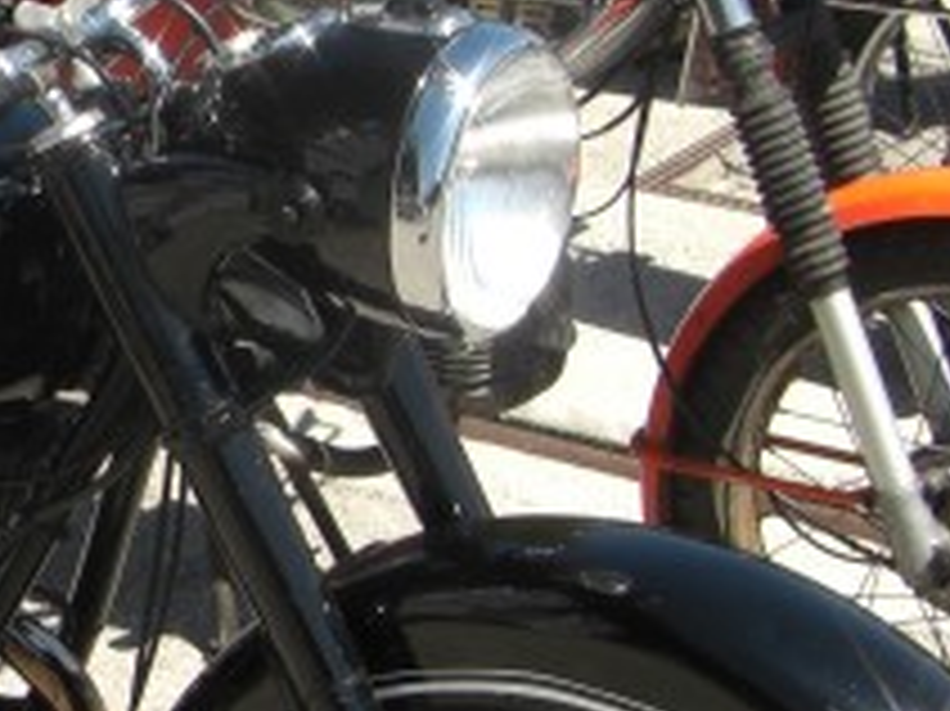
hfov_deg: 15.0
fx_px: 3456
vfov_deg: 11.8
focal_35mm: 126
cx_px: -234
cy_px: 313
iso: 64
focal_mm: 6.3
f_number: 4.6
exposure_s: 1/200
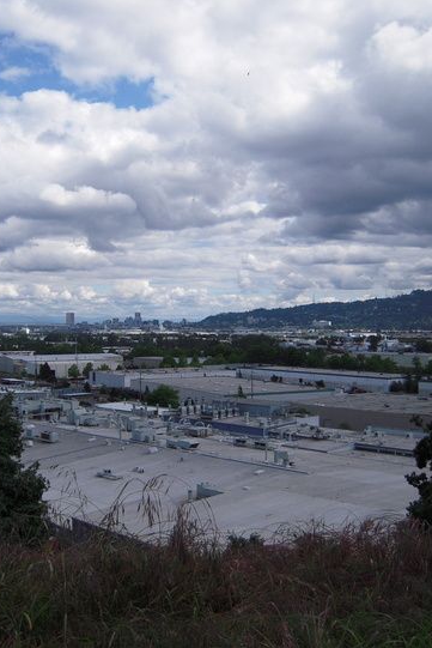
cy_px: 323
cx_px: 148
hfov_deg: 34.0
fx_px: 701
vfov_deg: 49.5
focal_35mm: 39
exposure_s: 1/500
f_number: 5.4
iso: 100
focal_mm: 5
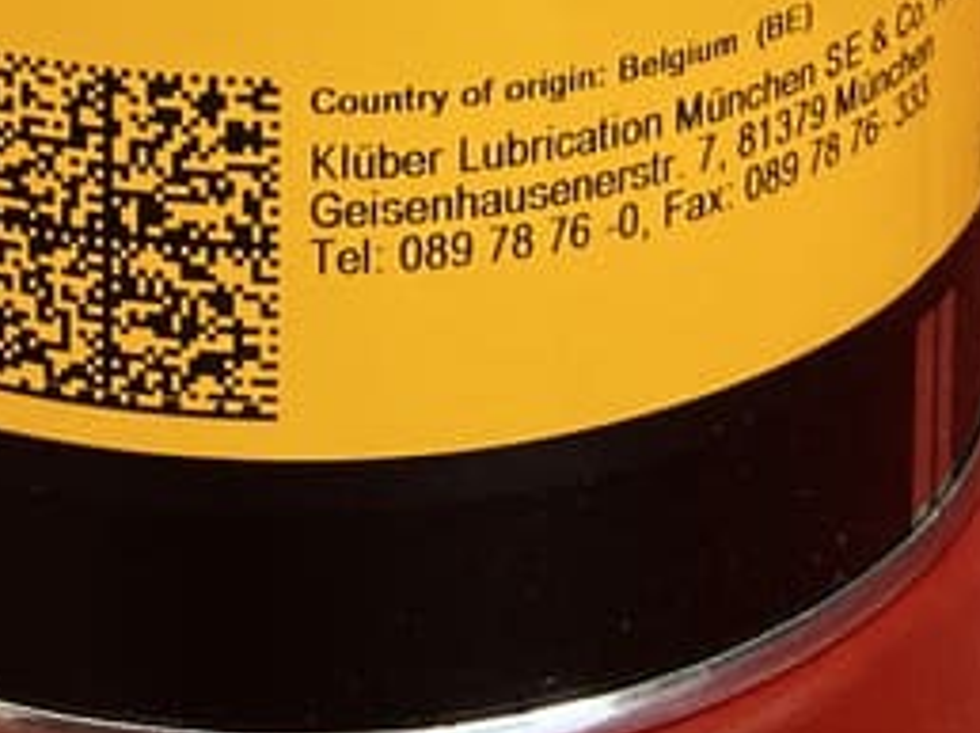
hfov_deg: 16.2
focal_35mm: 121
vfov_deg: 10.0
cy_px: -1276
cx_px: 281
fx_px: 3422
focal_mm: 4.25
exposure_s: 1/50
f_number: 1.8
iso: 200
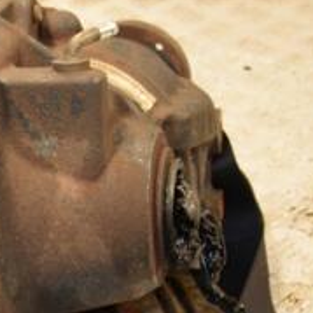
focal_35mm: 111
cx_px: -89
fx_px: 1136
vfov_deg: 15.6
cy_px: 245
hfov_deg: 15.0
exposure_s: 1/200
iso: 800
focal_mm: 26
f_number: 5.6
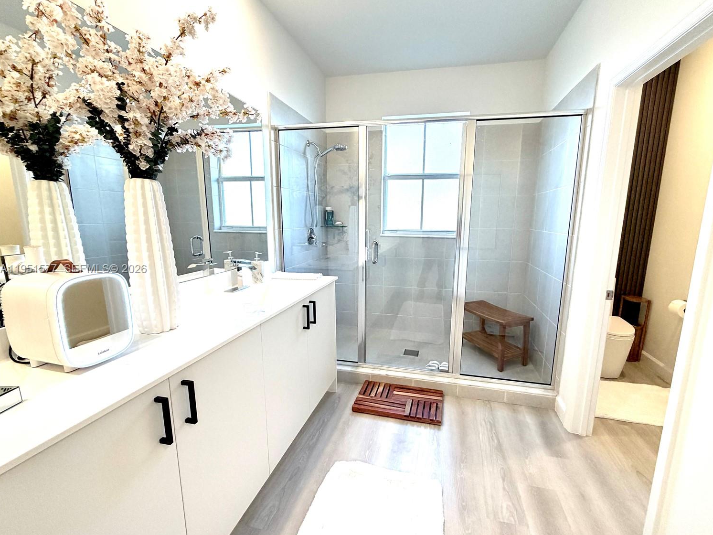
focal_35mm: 15
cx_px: 380
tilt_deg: -9.5
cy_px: 269
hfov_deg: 98.0
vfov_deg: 81.8
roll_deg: -0.4
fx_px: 309
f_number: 2.2
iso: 200
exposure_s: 1/120
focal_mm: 2.22
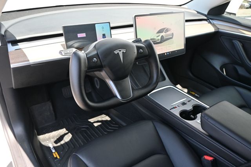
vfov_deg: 44.6
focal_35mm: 29
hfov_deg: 63.2
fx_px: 204
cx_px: 126
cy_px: 84
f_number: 3.8
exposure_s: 1/160
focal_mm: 19.5
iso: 400
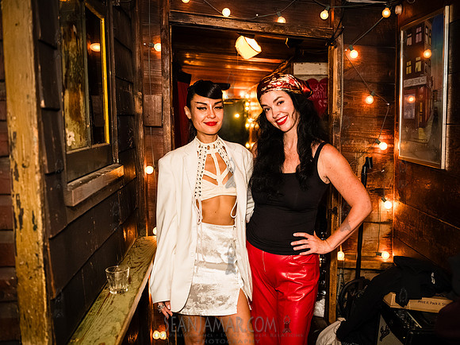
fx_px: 511
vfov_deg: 37.2
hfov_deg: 48.3
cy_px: 172
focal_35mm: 39
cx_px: 258
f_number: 3.2
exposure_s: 1/320
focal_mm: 35
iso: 16000
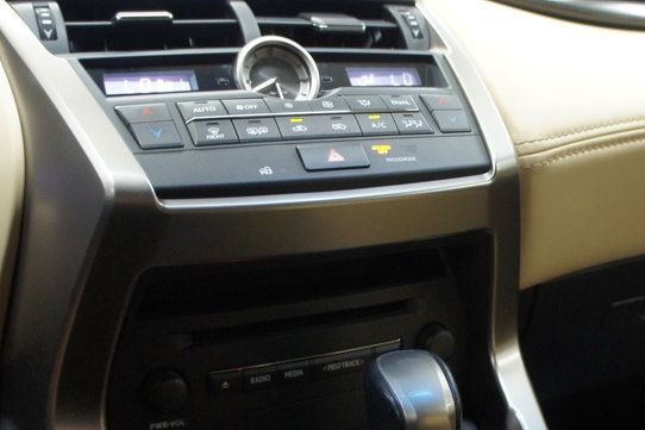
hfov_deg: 38.0
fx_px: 913
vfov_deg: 26.4
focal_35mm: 51
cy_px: 273
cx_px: 476
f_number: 3.5
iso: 1000
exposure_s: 1/30
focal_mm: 18
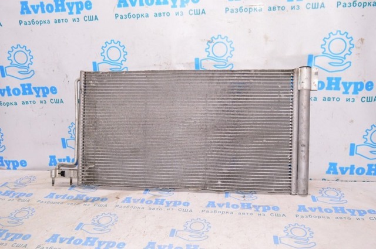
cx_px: 188
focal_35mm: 32
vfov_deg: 41.6
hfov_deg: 59.6
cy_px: 124
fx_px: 329
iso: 1600
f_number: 8
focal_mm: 21
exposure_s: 1/100
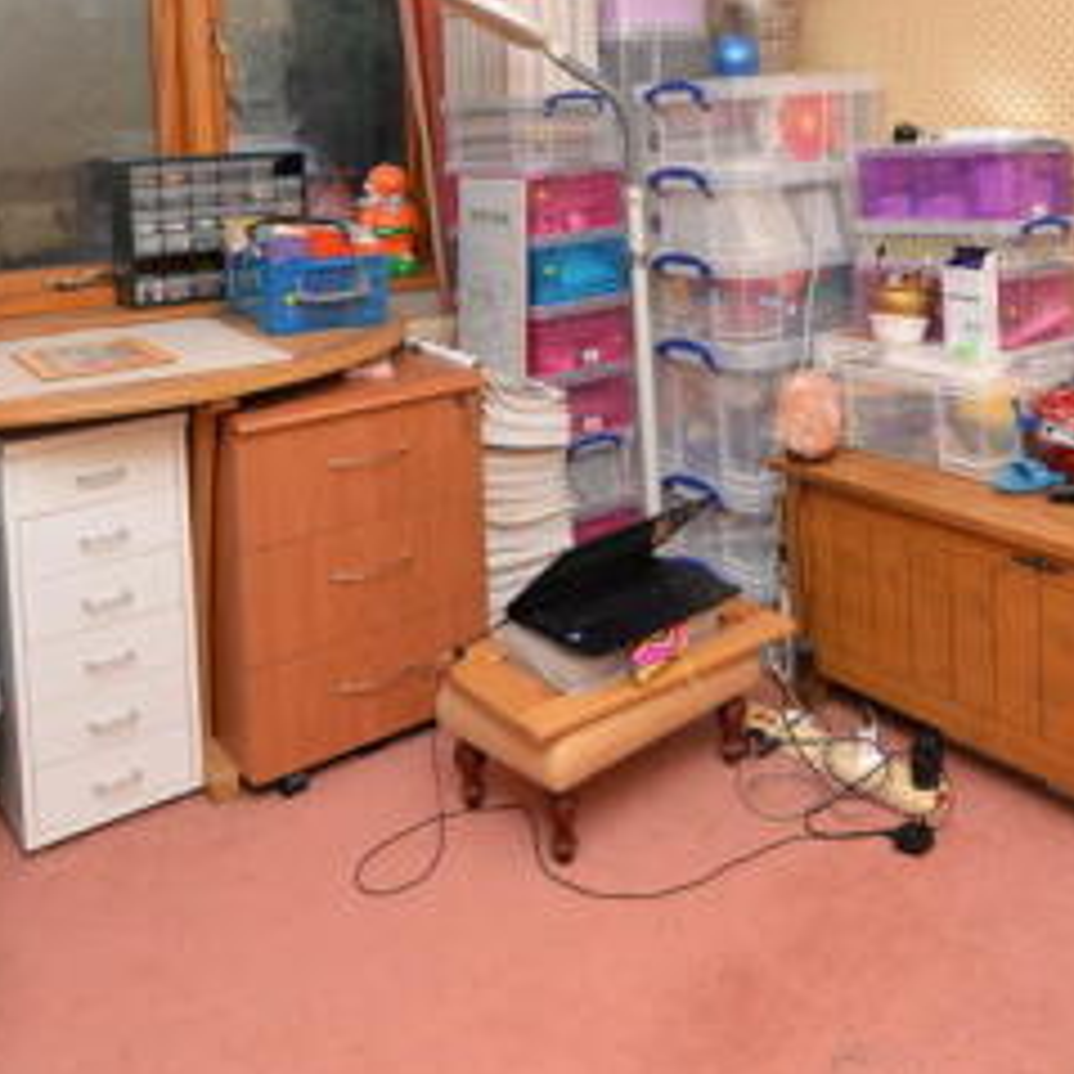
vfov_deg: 43.7
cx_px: 721
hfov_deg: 46.4
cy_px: 137
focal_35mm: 35
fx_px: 1229
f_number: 7.1
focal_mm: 15
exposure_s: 1/60
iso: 500
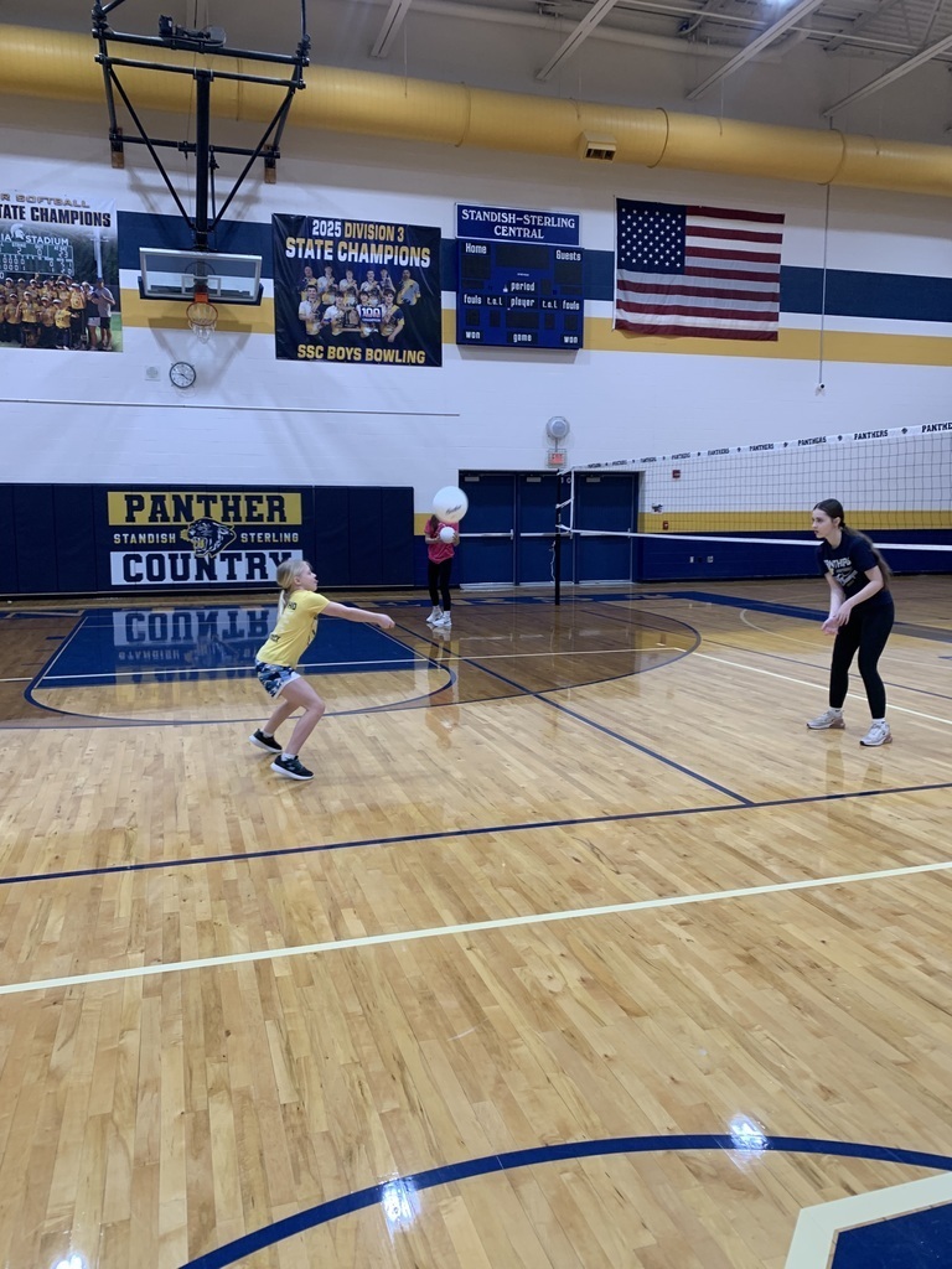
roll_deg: -0.8
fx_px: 953
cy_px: 634
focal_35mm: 26
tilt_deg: -4.2
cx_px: 476
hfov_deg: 53.1
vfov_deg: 67.3
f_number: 1.8
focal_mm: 4.25
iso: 80
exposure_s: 1/121
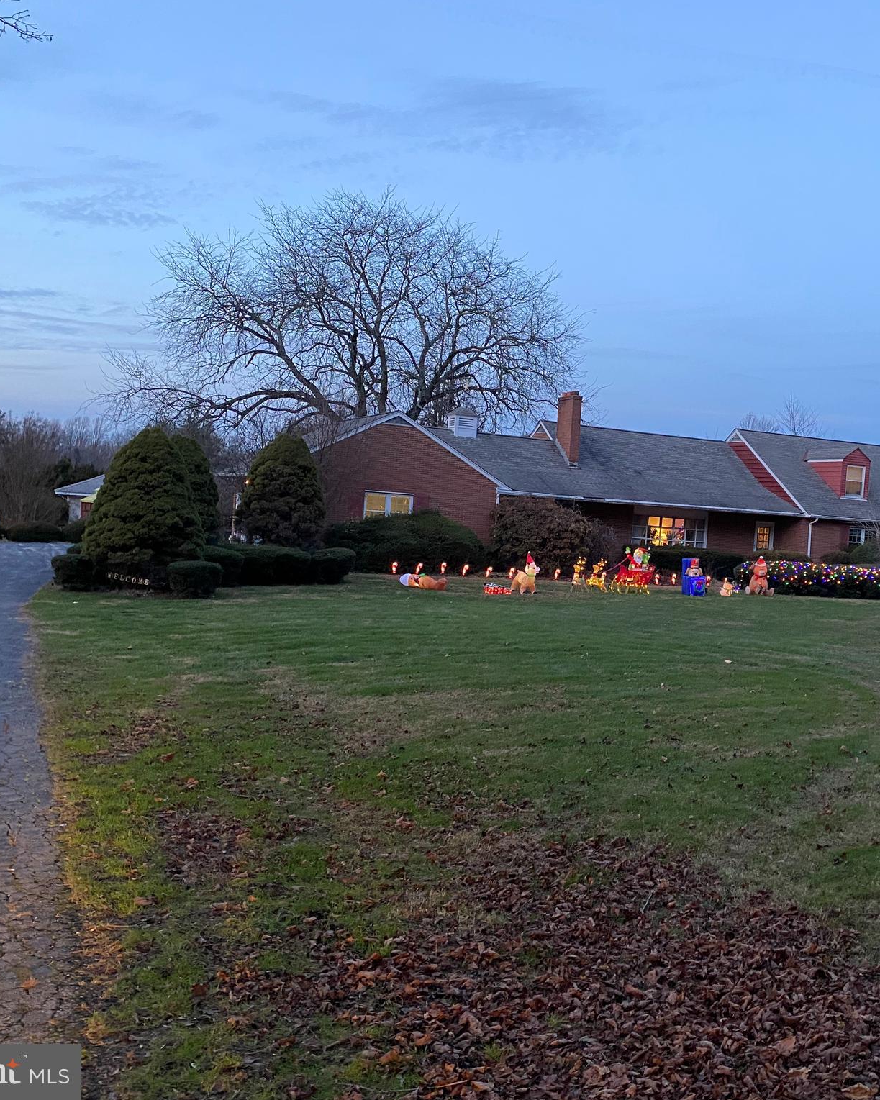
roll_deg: -4.0
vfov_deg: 52.8
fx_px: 1107
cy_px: 550
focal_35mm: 34
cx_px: 638
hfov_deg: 42.3
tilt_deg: -3.4
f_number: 1.8
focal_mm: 4.25
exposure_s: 1/60
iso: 250
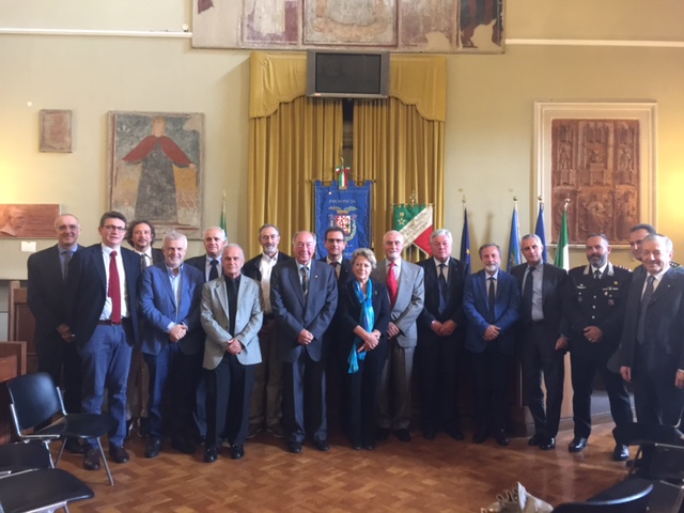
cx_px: 342
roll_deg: -0.3
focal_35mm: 29
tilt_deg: +2.5
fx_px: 573
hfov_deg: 61.7
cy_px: 256
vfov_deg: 48.2
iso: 125
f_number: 2.2
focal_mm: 4.15
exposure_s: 1/10
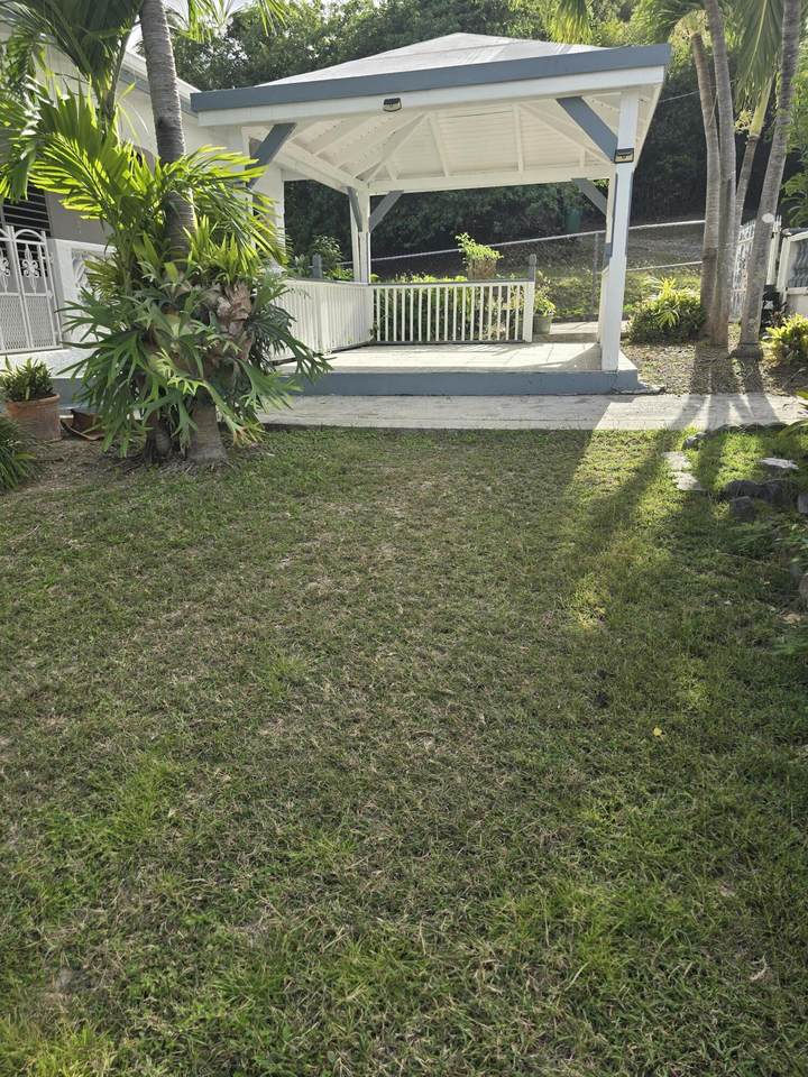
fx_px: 716
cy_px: 538
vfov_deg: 73.9
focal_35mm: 23
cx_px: 404
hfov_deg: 58.9
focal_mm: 6.3
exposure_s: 1/254
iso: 12
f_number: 1.7
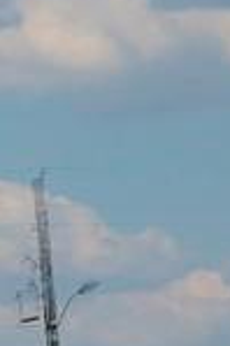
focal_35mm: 100
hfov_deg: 9.2
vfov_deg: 18.2
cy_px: 520
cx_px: -560
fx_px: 960
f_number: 2.2
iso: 40
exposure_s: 1/570
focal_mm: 2.22
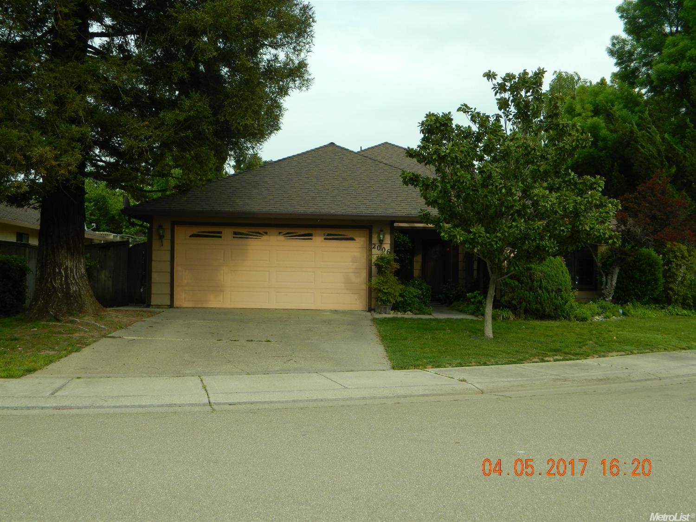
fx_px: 824
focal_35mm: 41
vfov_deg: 35.1
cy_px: 261
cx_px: 348
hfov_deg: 45.8
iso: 80
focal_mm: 7.3
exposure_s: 1/400
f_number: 3.5
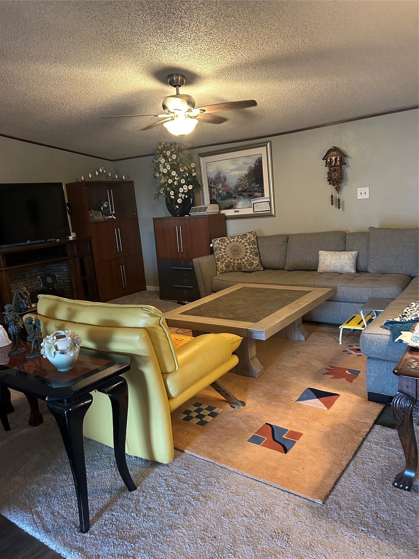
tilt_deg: -11.4
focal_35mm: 26
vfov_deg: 67.3
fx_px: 420
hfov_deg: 53.1
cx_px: 210
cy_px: 280
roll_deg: +4.7
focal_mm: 5.7
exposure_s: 1/60
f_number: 1.5
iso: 500
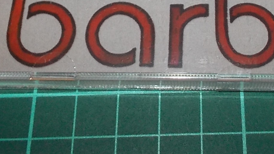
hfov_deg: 26.8
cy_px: -88
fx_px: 567
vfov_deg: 14.3
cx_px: 208
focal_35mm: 78
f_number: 3.3
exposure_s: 1/30
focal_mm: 4.1
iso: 200
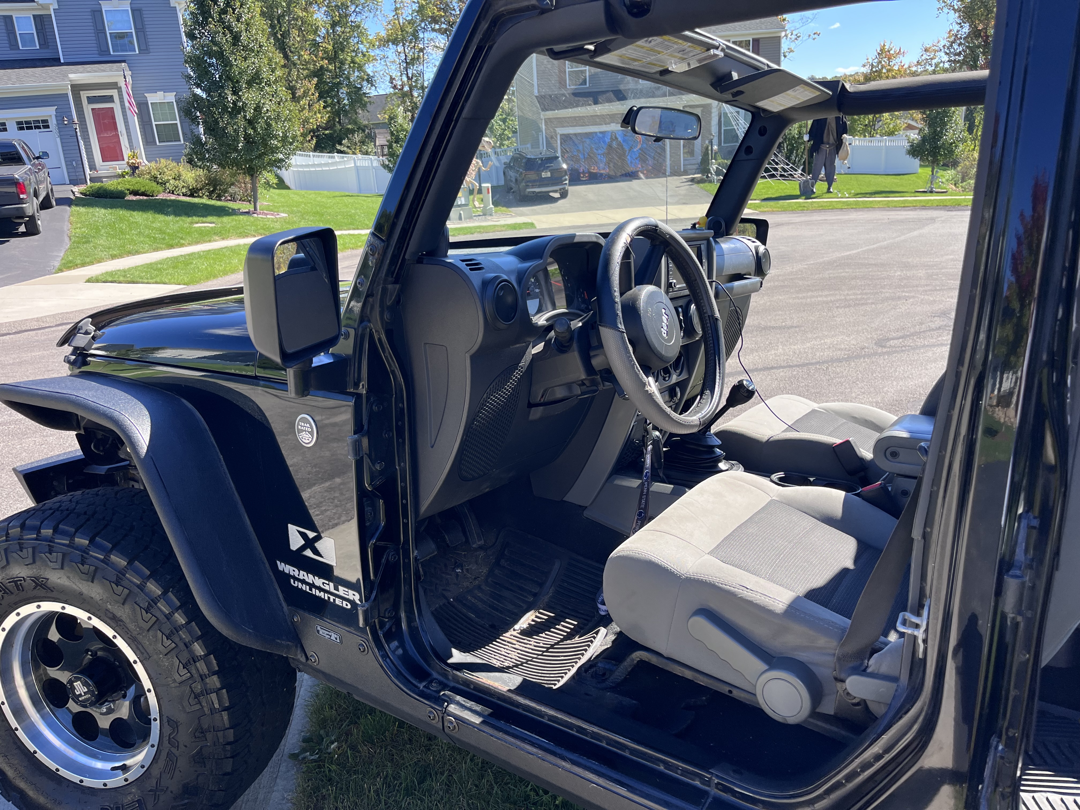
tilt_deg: -19.3
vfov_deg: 53.1
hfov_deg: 67.3
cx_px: 540
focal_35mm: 26
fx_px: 811
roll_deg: +4.8
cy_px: 405
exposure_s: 1/793
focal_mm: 5.1
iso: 50
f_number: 1.6
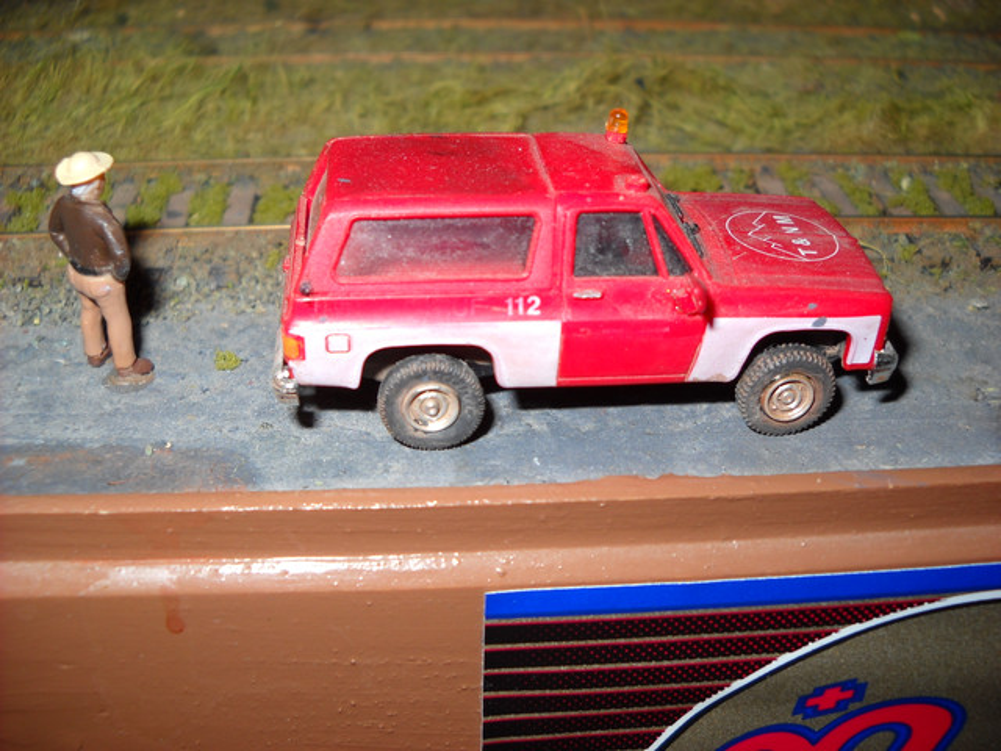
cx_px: 500
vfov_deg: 35.1
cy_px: 376
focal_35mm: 41
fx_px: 1186
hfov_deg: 45.8
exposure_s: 1/30
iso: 64
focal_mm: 6.72
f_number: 5.5
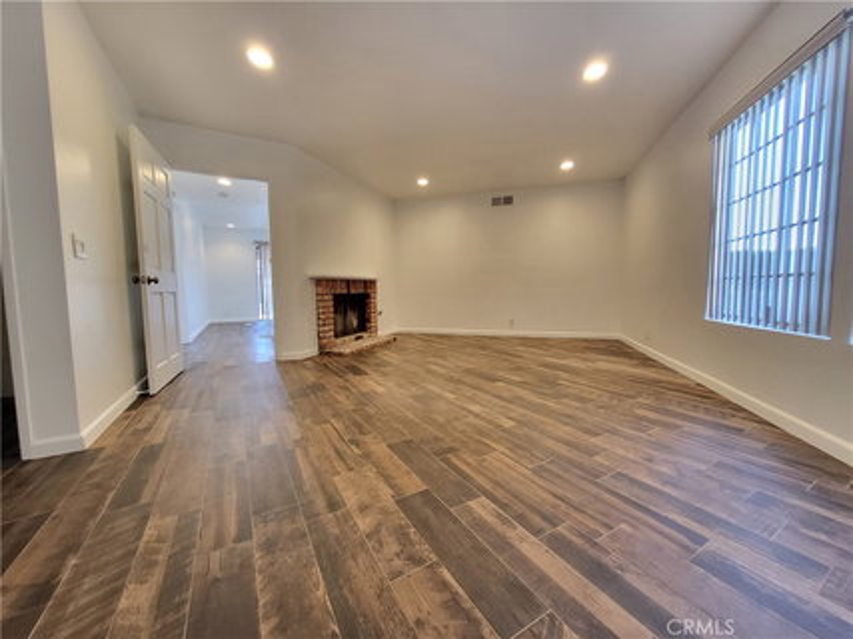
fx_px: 320
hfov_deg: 106.2
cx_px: 426
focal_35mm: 13
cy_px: 320
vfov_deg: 89.9
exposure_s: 1/30
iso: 320
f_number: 2.2
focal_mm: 1.74
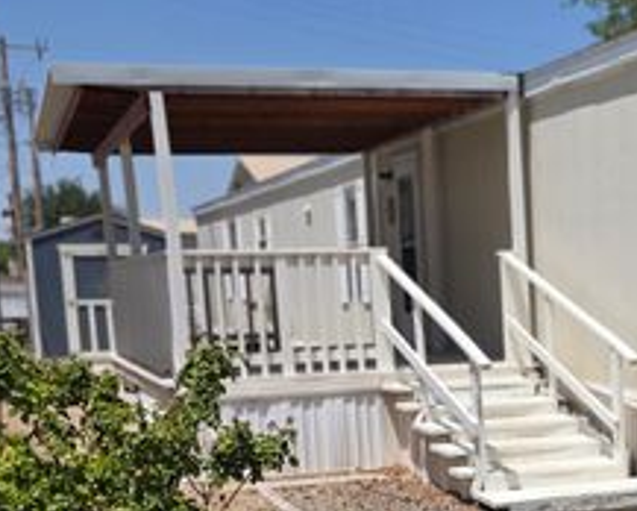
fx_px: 1302
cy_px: 507
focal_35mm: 69
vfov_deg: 21.4
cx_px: 696
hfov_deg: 25.5
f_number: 1.7
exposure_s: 1/7944
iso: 80
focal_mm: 6.3
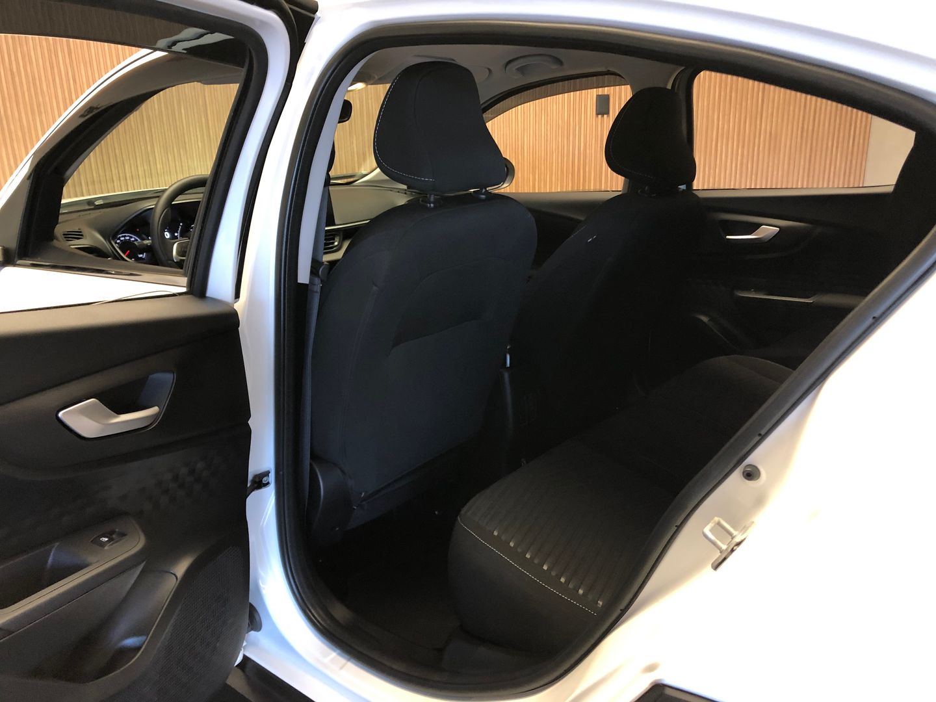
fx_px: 757
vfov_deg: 49.7
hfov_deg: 63.4
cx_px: 468
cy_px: 351
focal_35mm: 28
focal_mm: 4
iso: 50
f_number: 1.8
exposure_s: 1/15
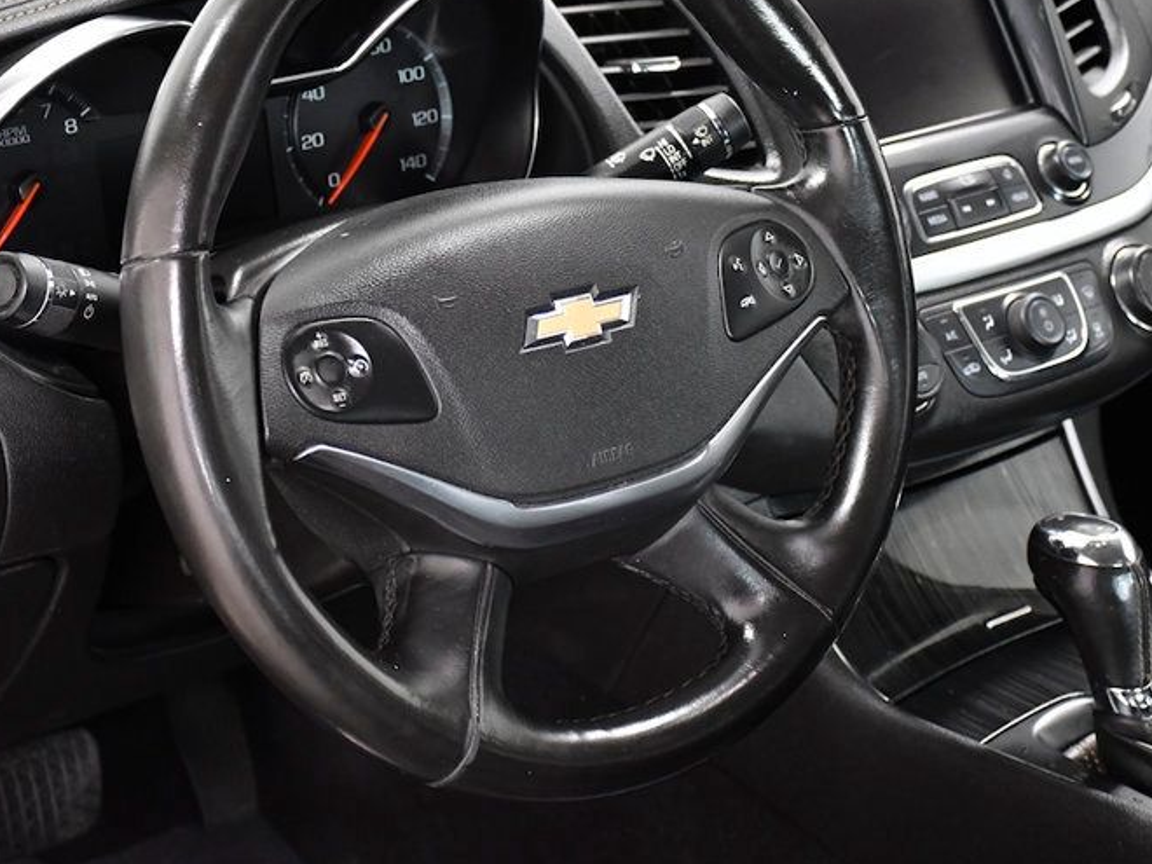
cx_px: 566
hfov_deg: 23.0
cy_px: 320
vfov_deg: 17.3
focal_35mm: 85
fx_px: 2829
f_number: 4.2
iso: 2500
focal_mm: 38
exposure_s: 1/125
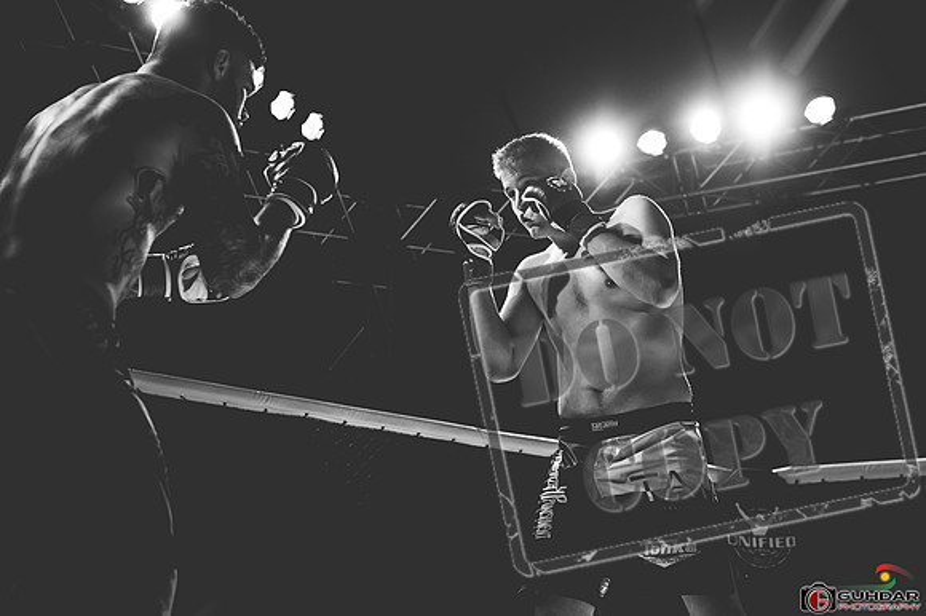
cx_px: 463
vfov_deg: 26.0
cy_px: 308
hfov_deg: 38.2
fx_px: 1337
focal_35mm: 52
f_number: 4.5
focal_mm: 52
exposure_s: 1/640
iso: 1600
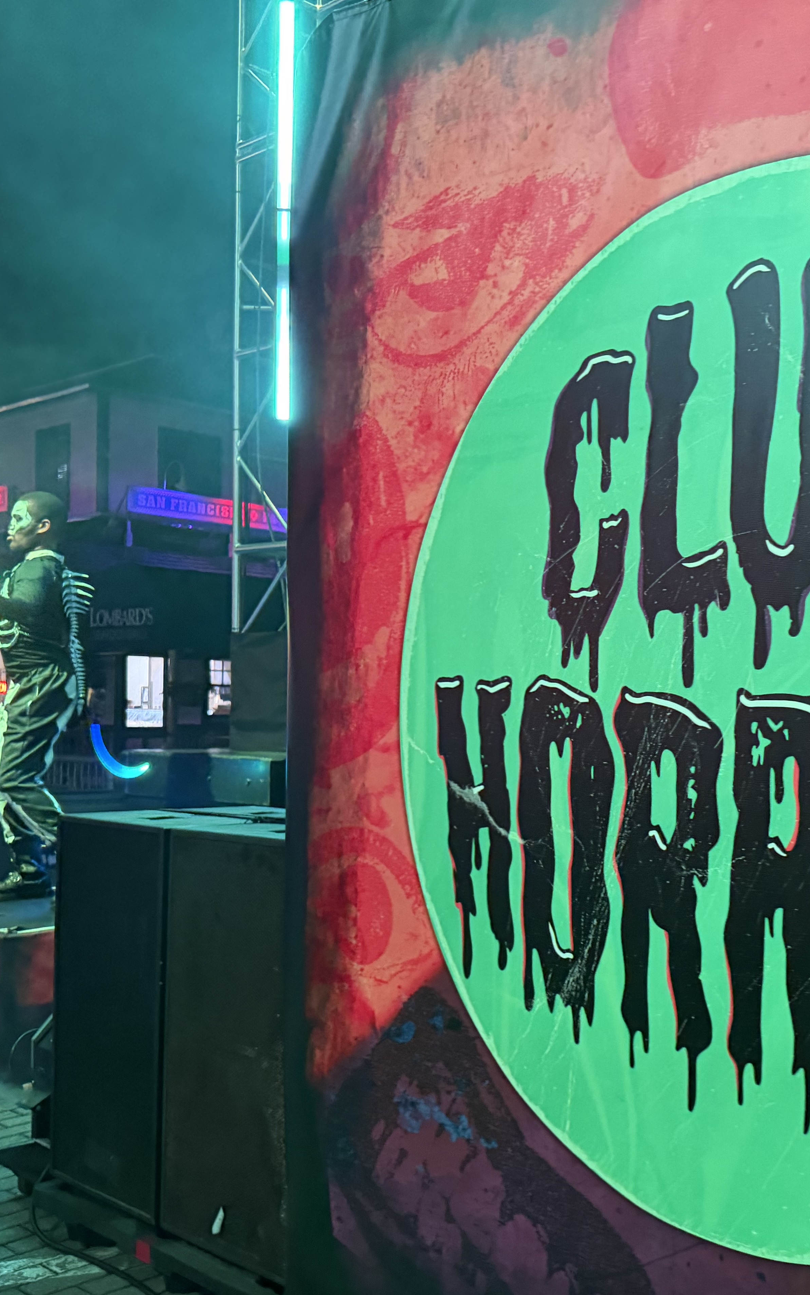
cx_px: 678
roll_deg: +0.7
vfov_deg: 51.4
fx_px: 1342
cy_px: 722
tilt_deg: -3.3
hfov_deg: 32.4
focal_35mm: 38
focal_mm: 6.76
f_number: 1.78
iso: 800
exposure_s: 1/58
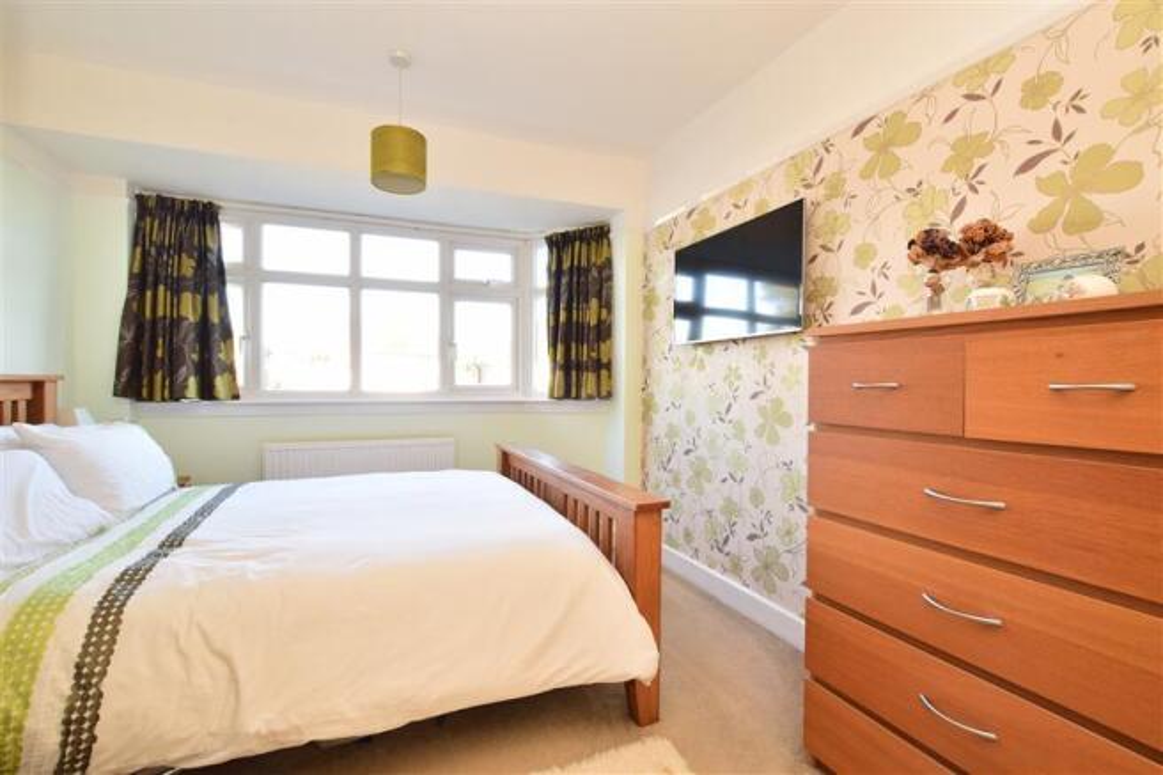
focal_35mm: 15
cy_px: 388
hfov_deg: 100.4
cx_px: 582
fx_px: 484
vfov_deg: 77.3
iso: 400
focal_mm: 10
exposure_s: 1/15
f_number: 11
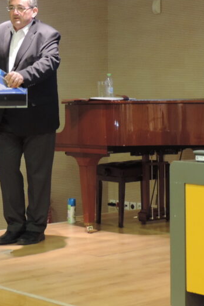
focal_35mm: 102
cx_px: 137
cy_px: 104
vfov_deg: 20.0
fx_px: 867
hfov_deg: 13.4
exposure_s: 1/13
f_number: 3.6
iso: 450
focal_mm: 8.9
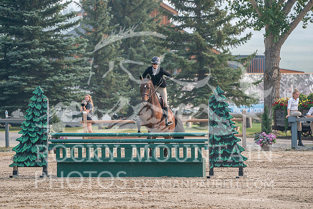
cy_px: 104
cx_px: 156
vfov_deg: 4.6
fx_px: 2583
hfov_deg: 6.9
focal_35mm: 297
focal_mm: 297
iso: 500
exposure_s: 1/640
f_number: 5.6
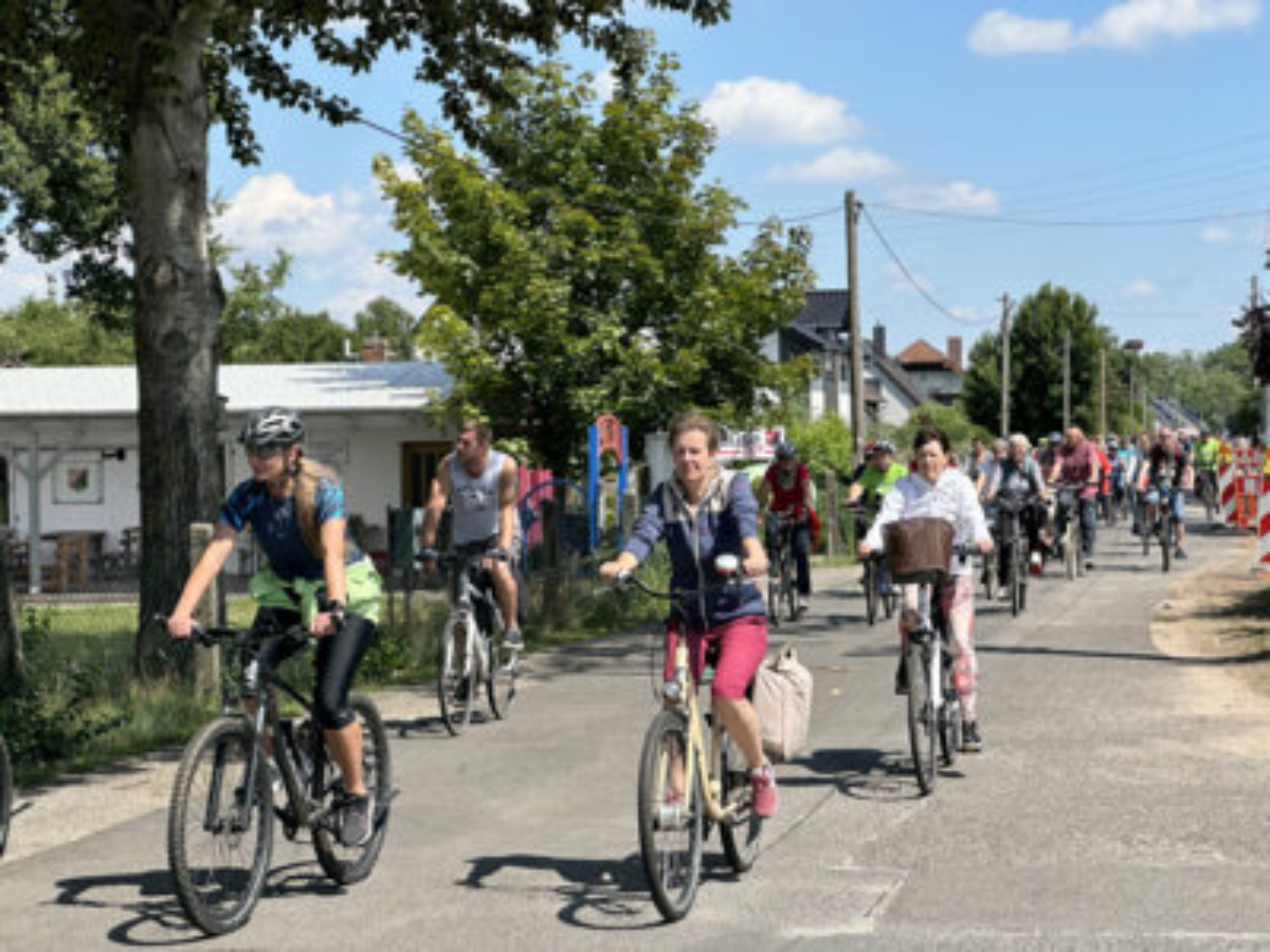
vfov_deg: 19.1
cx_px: 635
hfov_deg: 25.3
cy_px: 476
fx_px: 2825
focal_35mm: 77
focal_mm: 9
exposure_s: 1/570
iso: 32
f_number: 2.8
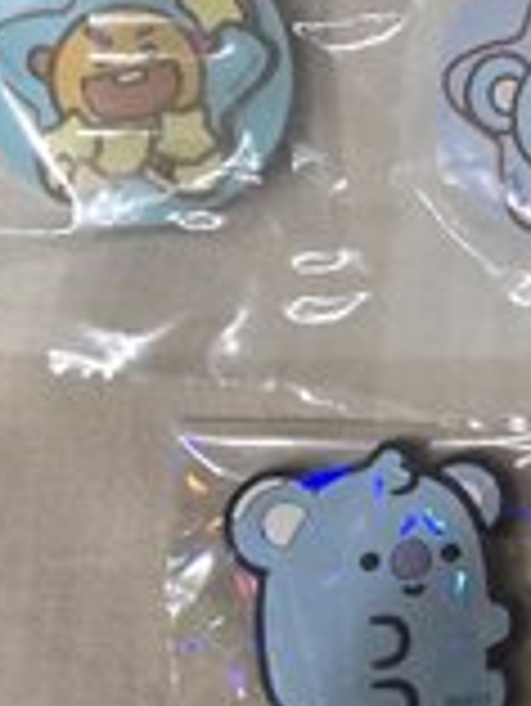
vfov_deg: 25.0
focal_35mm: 78
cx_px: 688
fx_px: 1593
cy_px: 340
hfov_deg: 17.7
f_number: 1.7
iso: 640
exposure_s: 1/60
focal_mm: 6.3
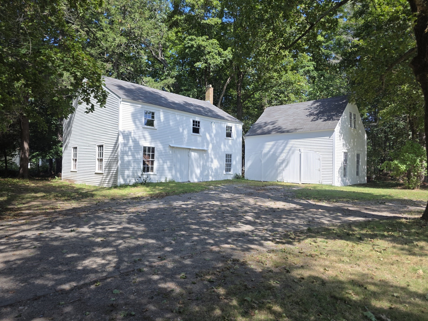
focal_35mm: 23
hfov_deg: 73.9
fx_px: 284
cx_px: 214
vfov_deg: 58.9
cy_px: 160
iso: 80
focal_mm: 6.3
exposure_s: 1/2169
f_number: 1.7
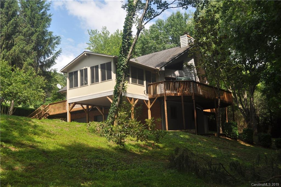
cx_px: 140
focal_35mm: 44
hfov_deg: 45.0
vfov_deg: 30.7
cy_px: 94
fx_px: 339
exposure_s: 1/200
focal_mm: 29
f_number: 6.3
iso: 200
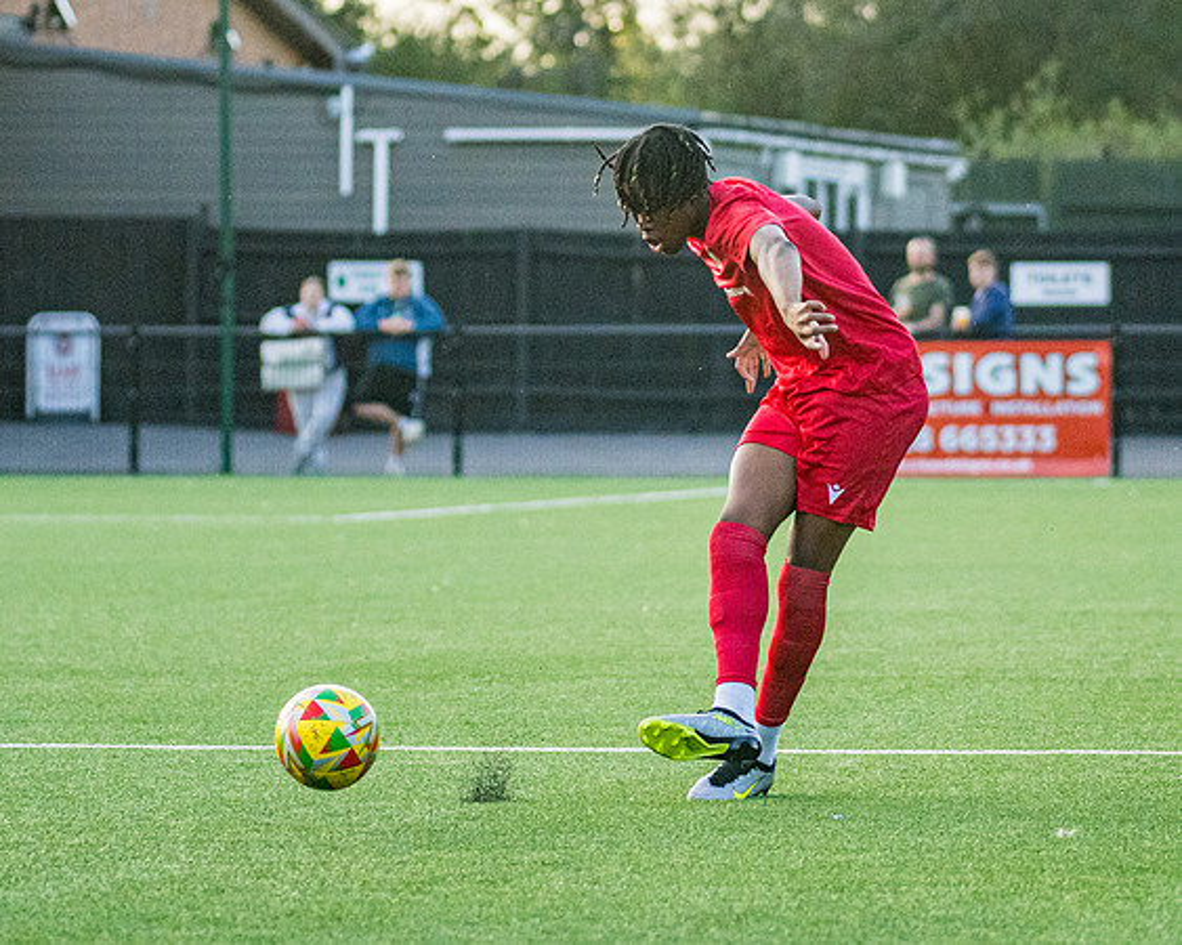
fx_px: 10287
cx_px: 753
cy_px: 349
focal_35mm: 294
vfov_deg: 5.3
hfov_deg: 6.6
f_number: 2.8
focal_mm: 120
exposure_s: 1/3200
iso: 1250
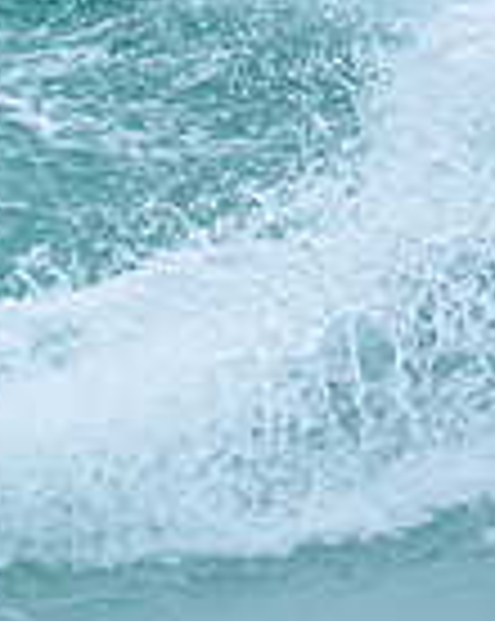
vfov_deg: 0.4
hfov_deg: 0.4
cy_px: 289
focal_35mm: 4342
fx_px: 79690
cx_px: -602
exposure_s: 1/2500
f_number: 6.3
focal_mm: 800
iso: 450
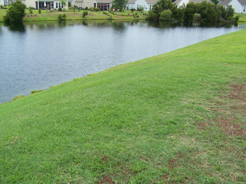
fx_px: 270
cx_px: 123
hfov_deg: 49.0
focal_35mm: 38
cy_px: 92
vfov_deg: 37.7
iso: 64
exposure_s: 1/400
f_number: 4
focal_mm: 6.3
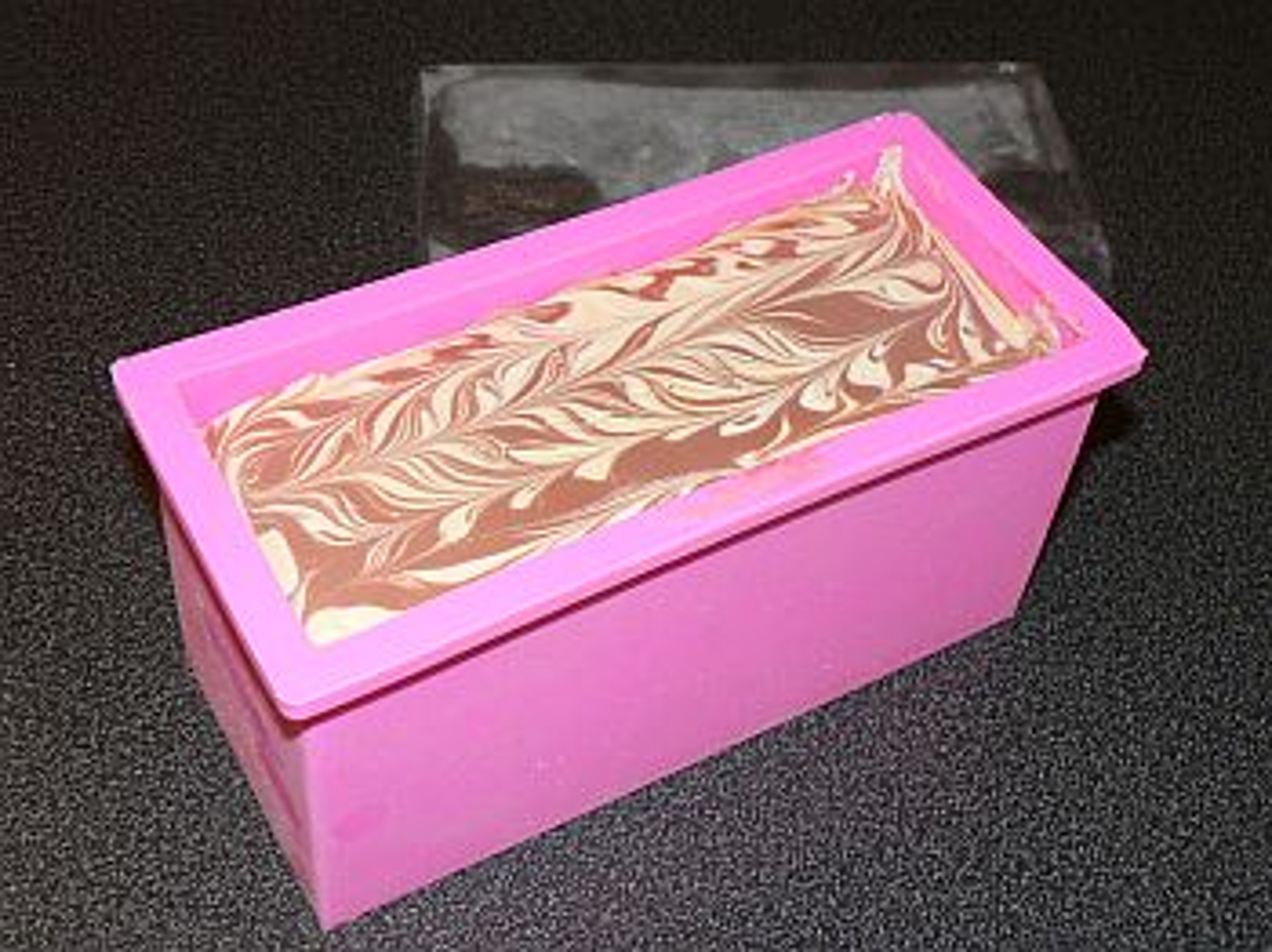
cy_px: 476
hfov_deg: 41.3
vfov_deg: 31.5
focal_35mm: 46
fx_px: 1689
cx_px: 636
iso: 100
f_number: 2.8
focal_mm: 7.7
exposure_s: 1/60
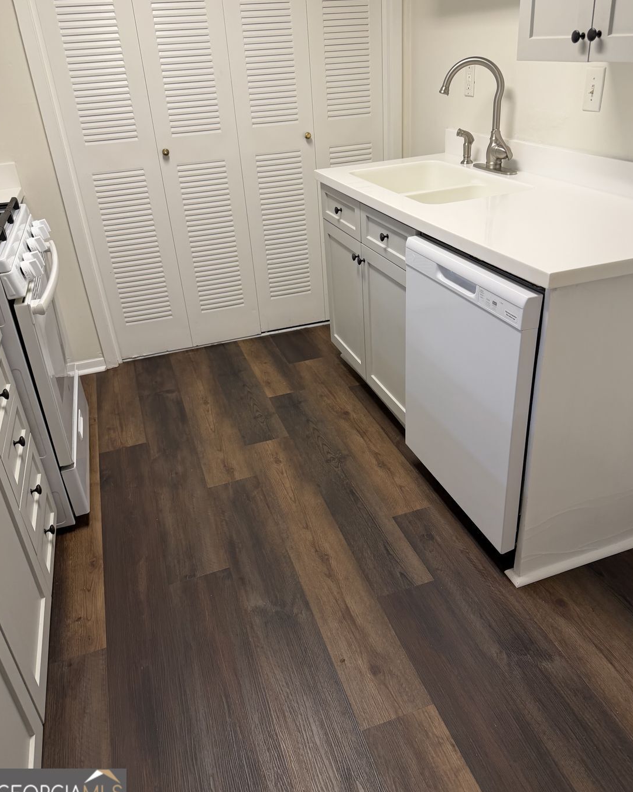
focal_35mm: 26
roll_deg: +3.0
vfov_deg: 66.0
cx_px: 324
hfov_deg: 54.9
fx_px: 609
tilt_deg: -27.5
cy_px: 373
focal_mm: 6.76
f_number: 1.78
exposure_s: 1/60
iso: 125
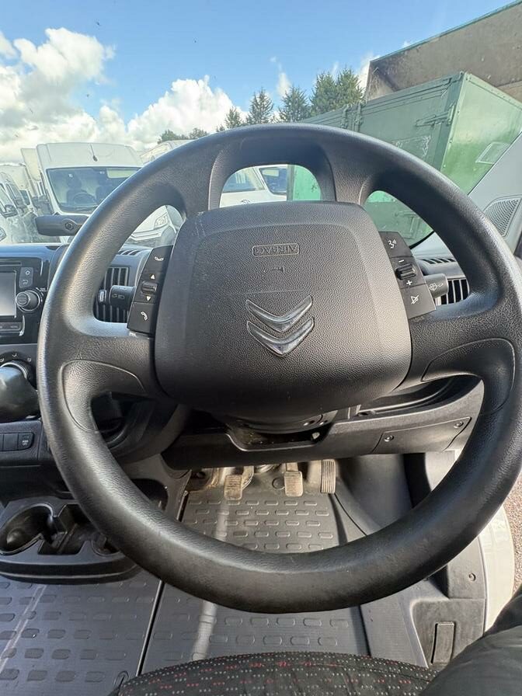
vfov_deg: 102.1
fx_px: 281
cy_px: 348
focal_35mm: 14
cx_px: 261
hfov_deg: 85.7
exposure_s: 1/99
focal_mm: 2.22
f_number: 2.2
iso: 160
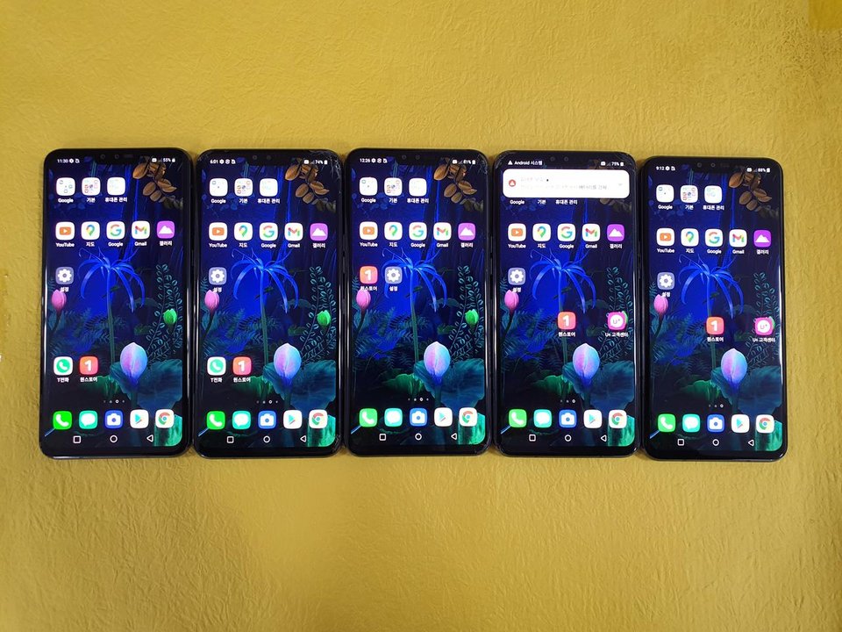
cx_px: 421
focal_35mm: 26
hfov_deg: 67.3
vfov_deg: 53.1
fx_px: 632
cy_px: 316
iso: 160
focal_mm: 4.3
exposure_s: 1/60
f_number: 2.4
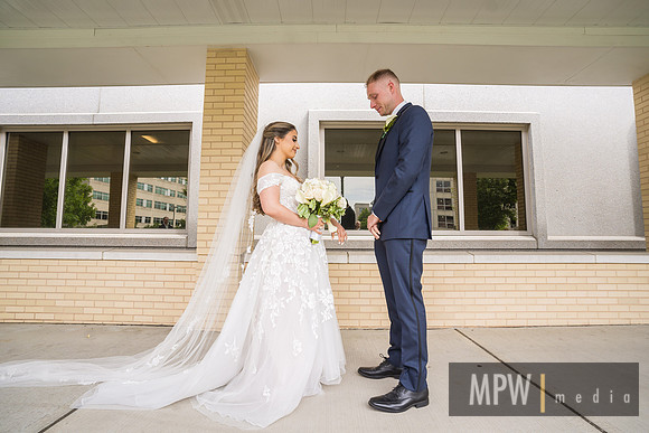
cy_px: 216
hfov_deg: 93.3
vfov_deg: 70.5
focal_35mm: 17
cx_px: 324
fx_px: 307
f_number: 2.8
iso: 100
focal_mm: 17
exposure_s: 1/200
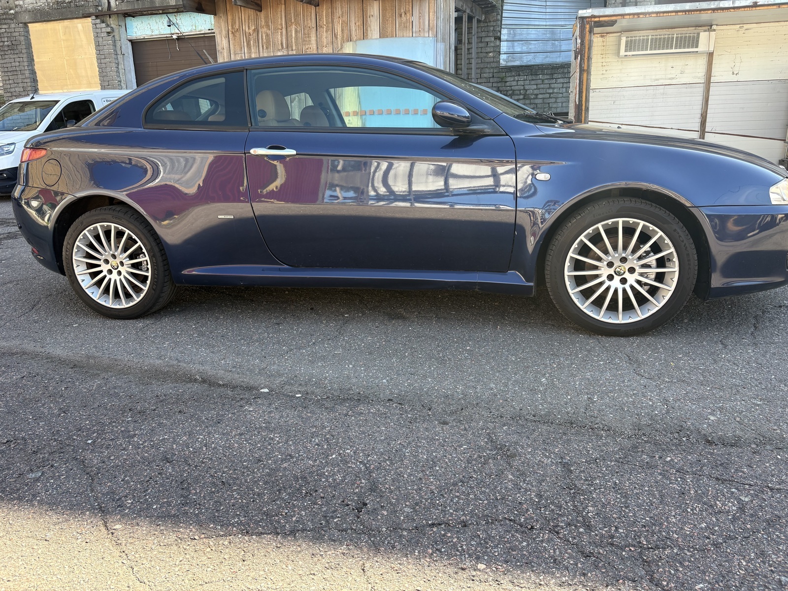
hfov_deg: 67.3
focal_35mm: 26
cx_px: 394
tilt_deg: -14.1
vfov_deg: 53.1
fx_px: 592
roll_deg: +2.6
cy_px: 296
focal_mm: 5.96
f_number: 1.6
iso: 40
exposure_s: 1/307
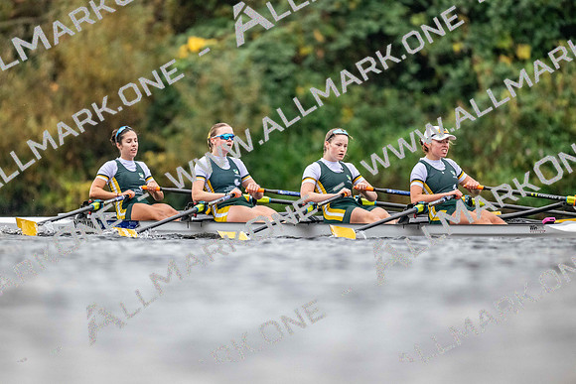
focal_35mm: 600
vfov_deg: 2.3
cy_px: 192
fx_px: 9602
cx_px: 288
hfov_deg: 3.4
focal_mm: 600
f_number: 4
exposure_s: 1/2500
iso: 4000
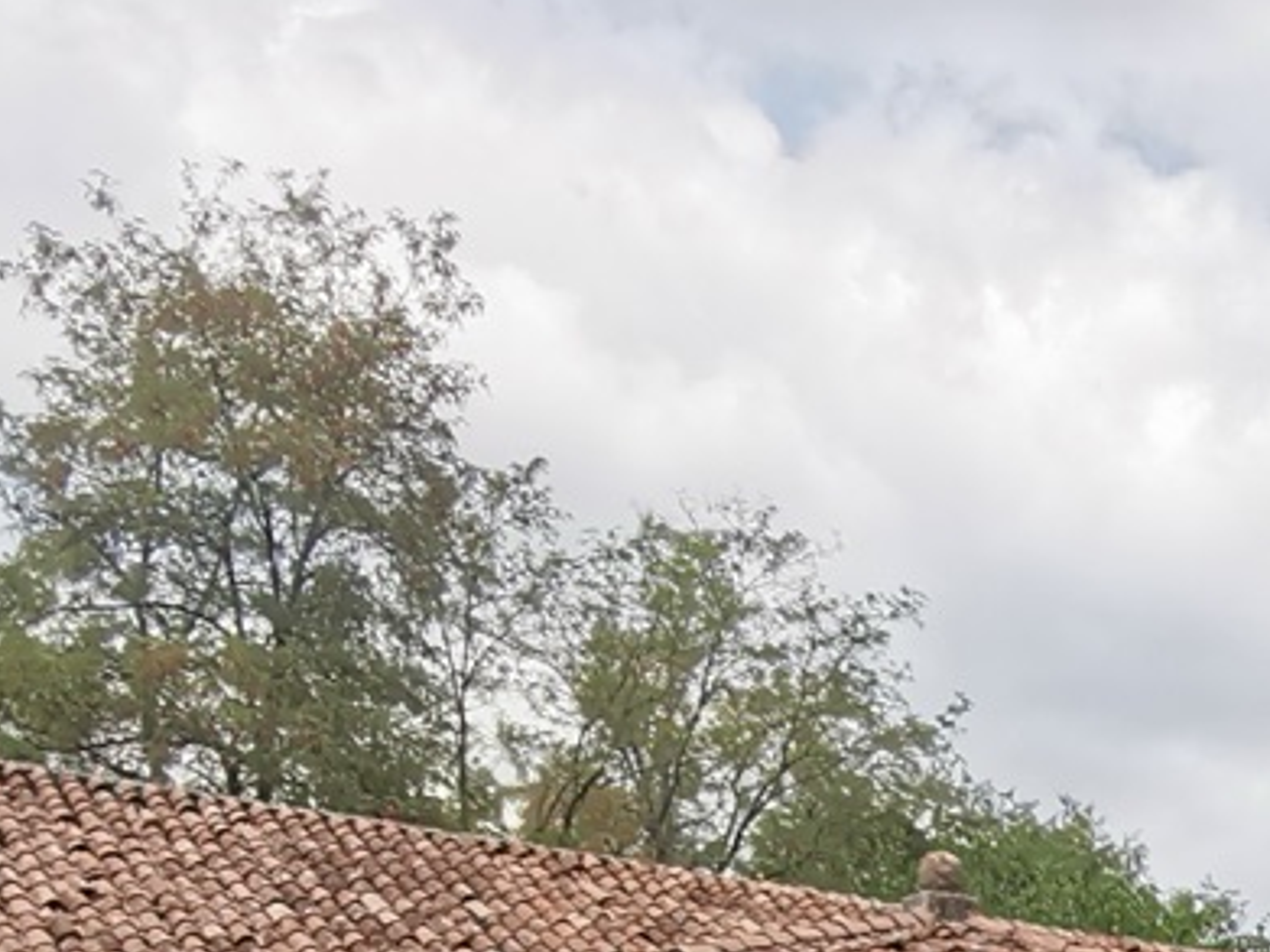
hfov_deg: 20.9
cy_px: 1417
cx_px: 1543
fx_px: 3191
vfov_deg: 15.7
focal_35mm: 87
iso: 50
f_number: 2.2
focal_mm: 2.23
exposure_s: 1/1020
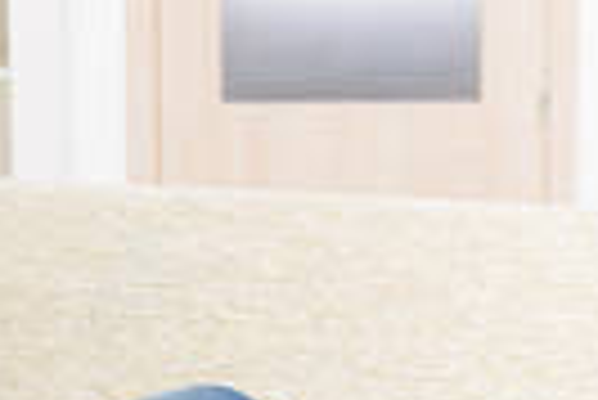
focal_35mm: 210
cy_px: 562
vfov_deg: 6.5
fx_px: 3492
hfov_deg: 9.5
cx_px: -301
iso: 125
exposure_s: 1/160
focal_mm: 62
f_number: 7.1
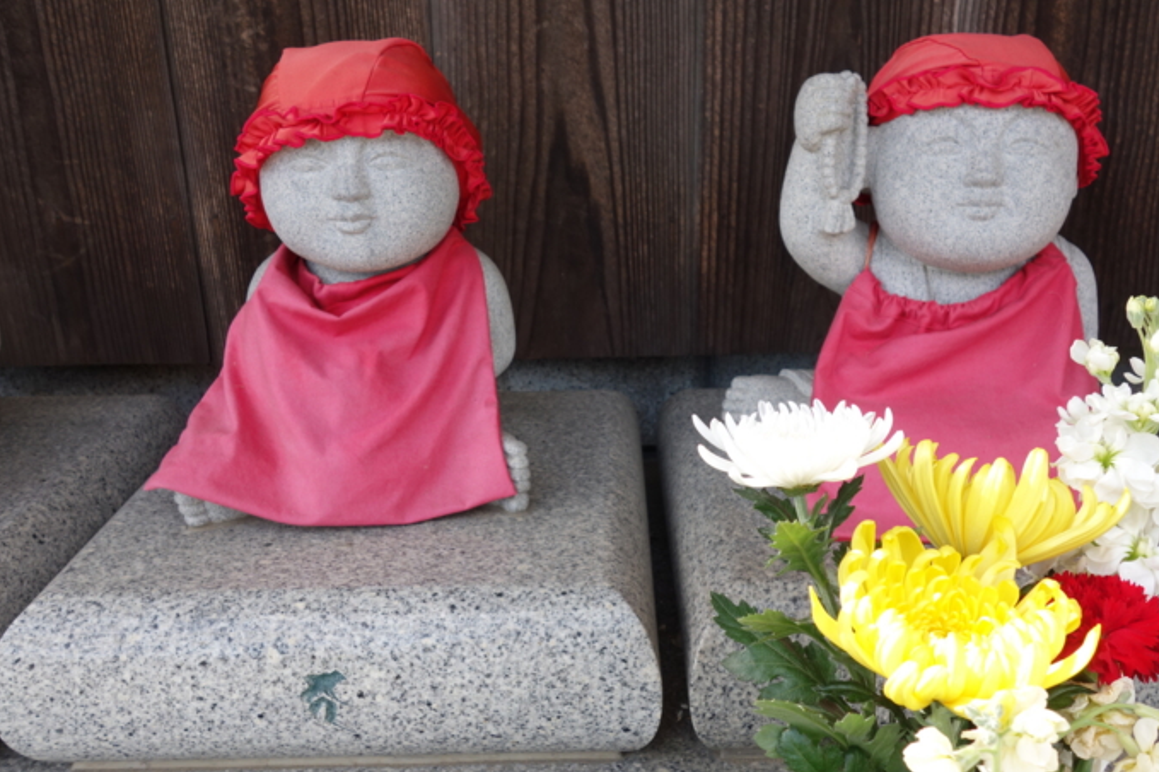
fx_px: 1062
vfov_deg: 39.9
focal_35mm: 33
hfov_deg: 57.2
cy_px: 363
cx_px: 623
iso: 125
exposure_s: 1/100
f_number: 4.5
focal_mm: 10.4
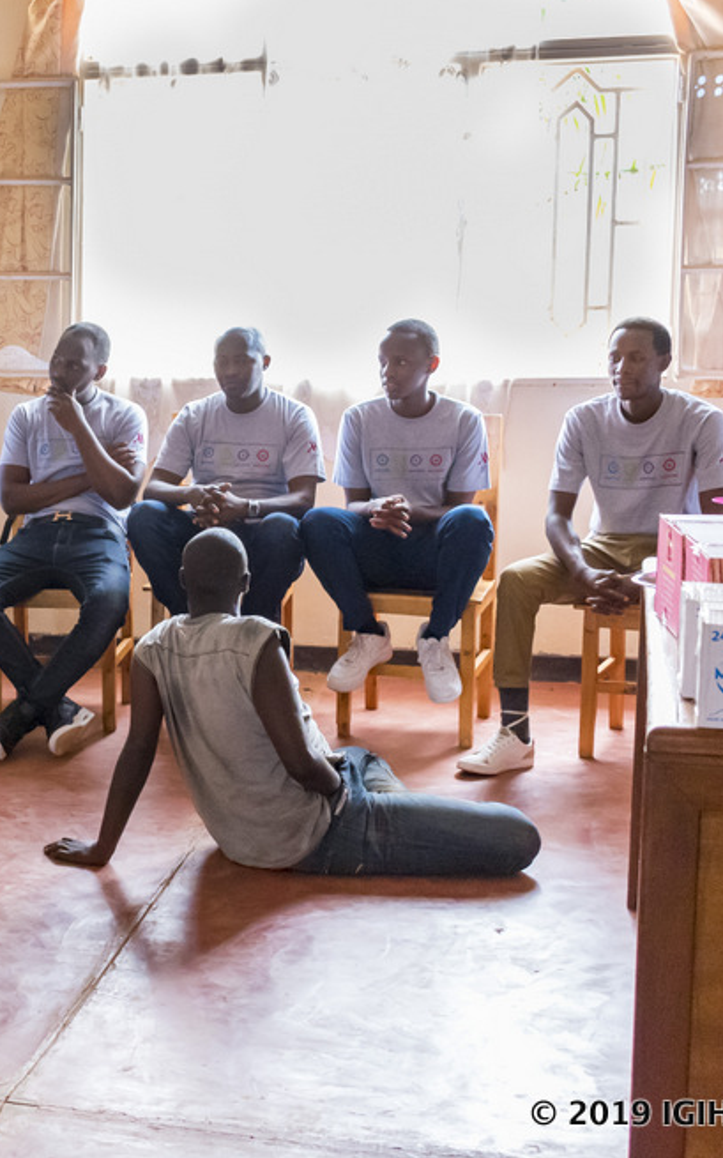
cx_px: -51
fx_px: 1924
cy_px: 585
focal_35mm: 61
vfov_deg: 33.5
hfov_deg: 20.4
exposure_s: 1/80
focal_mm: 25
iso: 3200
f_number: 4
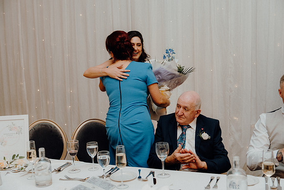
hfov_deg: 47.4
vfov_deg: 32.6
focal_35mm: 41
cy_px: 95
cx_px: 142
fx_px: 324
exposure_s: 1/160
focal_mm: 41
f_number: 3.5
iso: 2500
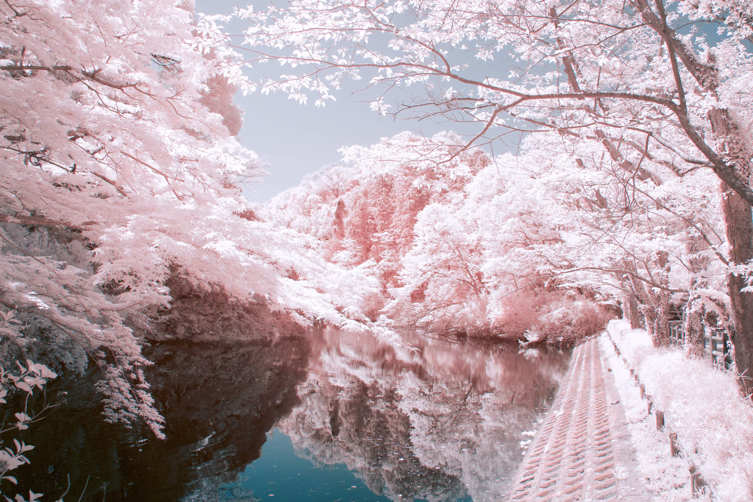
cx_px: 376
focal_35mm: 29
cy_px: 251
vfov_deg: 45.0
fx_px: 607
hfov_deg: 63.7
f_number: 5.6
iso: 100
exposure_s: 1/100
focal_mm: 29
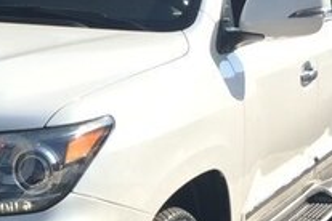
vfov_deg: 14.2
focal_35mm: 96
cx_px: -21
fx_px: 885
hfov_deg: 20.4
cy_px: 159
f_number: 2.2
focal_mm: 4.15
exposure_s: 1/684
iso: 32
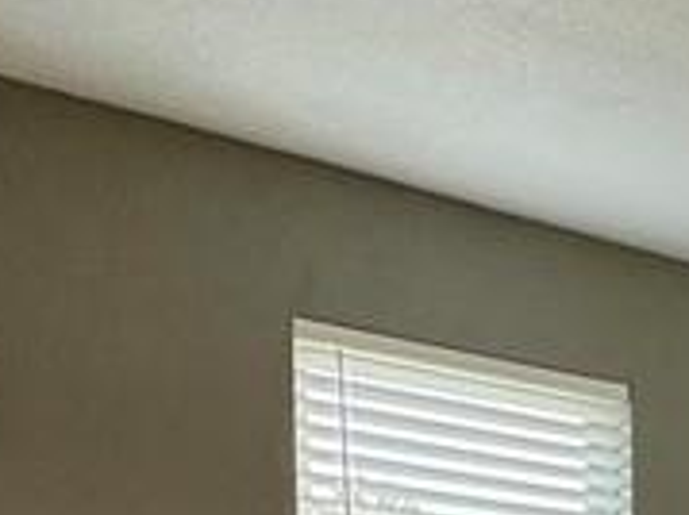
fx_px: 1591
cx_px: 989
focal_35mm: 80
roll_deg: -0.8
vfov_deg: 15.5
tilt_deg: -6.1
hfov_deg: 21.2
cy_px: 953
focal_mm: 2.22
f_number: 2.2
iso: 200
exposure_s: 1/120
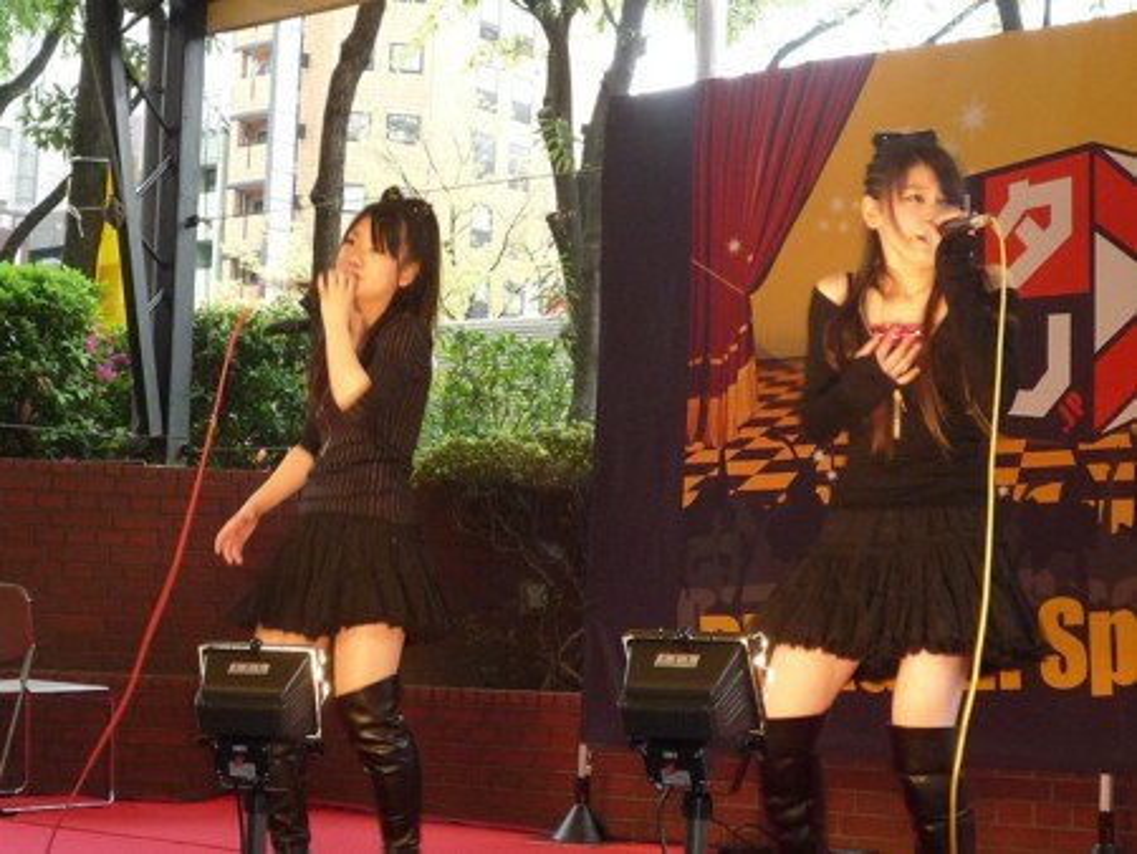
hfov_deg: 26.3
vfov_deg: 19.9
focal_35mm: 74
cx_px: 568
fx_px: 2432
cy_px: 427
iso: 200
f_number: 4.1
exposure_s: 1/30
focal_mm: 7.3
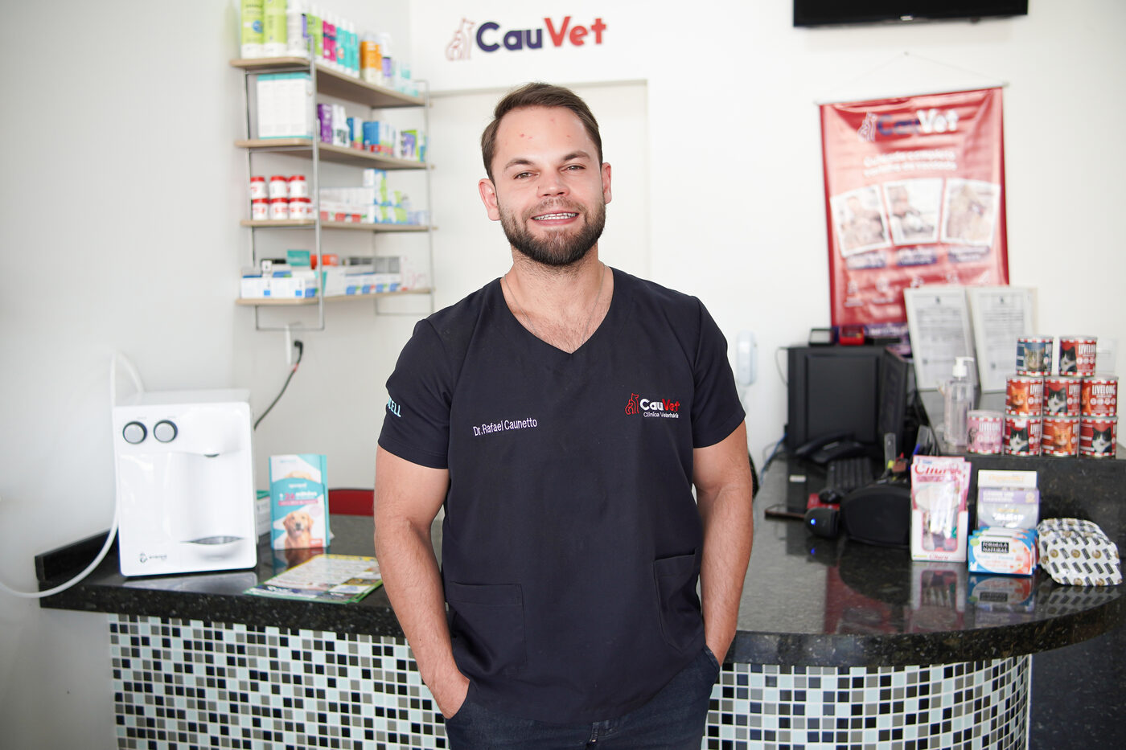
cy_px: 375
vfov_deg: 38.4
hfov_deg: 55.1
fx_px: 1079
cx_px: 563
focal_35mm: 34
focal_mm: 23
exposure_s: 1/125
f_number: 2
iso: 160
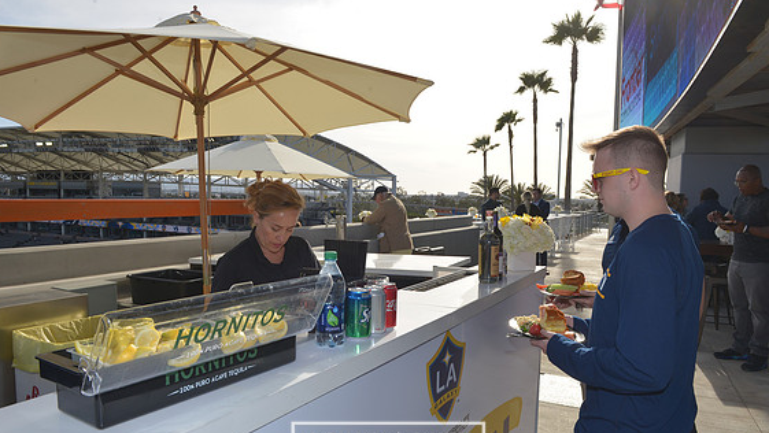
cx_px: 388
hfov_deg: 71.9
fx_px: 530
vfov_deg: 44.4
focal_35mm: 26
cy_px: 235
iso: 200
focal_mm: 24
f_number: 13
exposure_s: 1/200
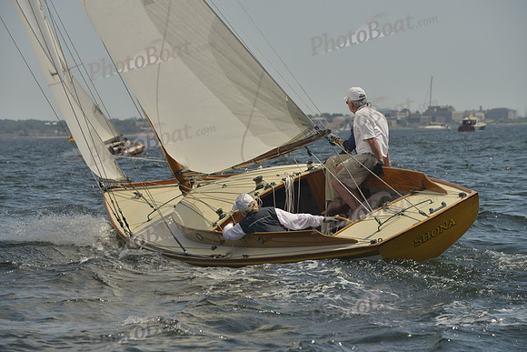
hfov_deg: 12.1
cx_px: 264
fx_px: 2489
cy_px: 176
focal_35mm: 170
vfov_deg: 8.1
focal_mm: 170
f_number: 10
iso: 280
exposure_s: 1/800
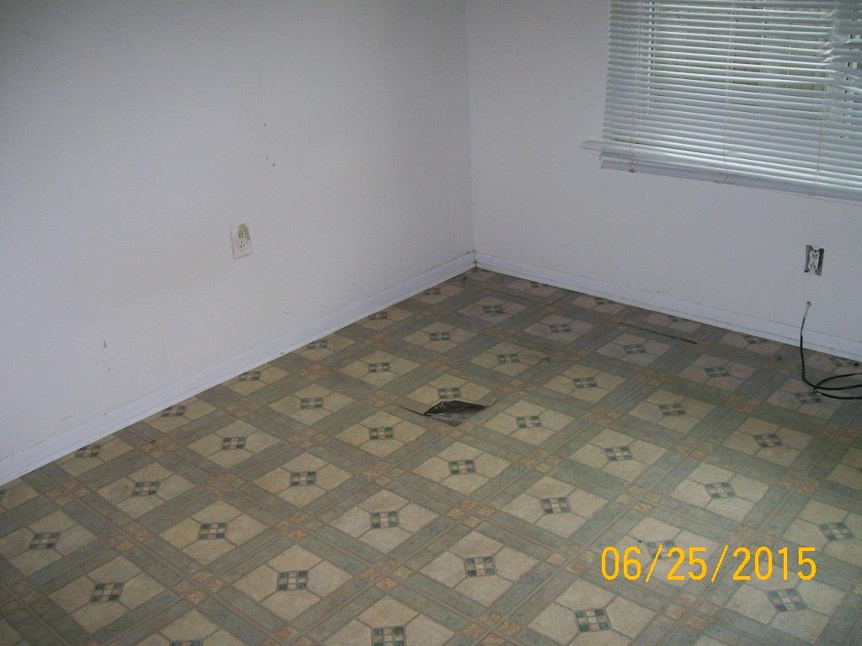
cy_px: 323
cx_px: 431
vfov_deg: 39.7
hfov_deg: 51.4
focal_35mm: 36
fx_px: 896
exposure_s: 1/64
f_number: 2.7
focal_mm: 6
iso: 80
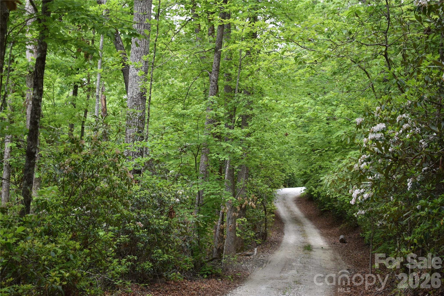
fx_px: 832
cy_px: 148
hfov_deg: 29.9
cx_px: 222
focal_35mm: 68
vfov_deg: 20.2
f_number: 5.6
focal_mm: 45
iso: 400
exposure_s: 1/125
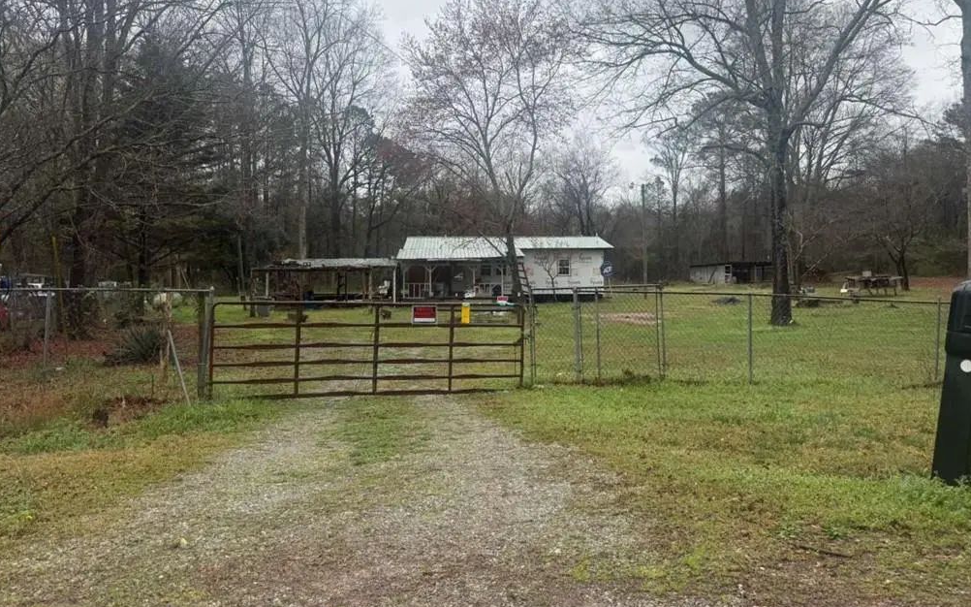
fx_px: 688
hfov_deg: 70.4
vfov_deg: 47.3
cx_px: 492
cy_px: 245
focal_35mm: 26
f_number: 1.78
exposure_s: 1/1493
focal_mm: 6.76
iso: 80
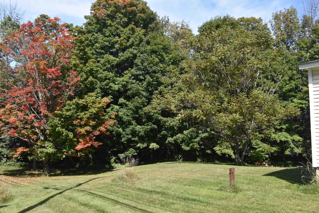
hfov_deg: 57.2
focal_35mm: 33
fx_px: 292
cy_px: 106
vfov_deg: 40.0
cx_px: 160
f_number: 8
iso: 800
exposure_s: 1/400
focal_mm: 22
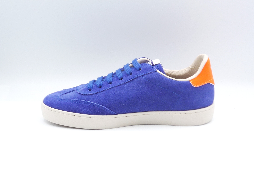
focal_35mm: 49
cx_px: 127
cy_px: 96
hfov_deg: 38.9
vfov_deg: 29.7
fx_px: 360
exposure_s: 1/200
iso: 100
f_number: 4
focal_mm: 4.9
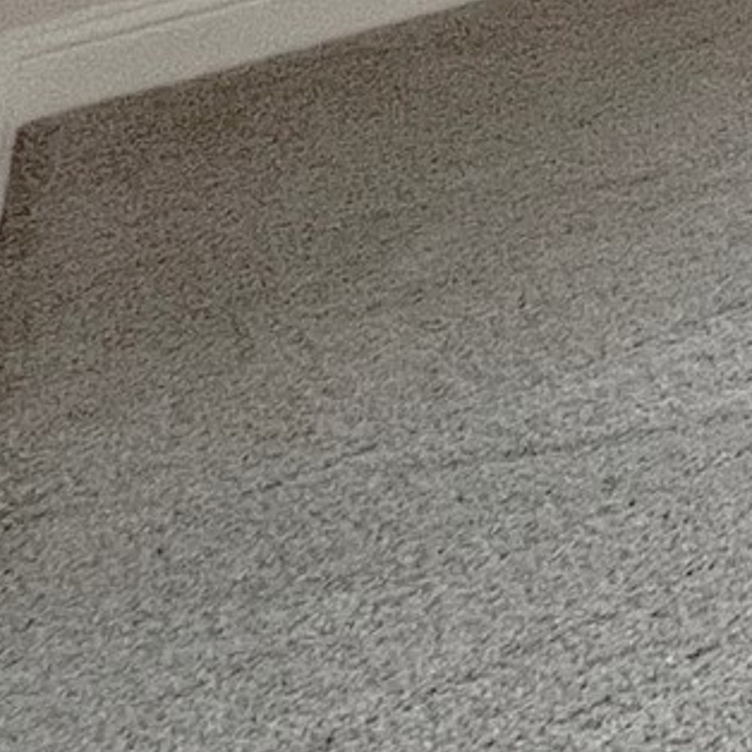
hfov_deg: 10.9
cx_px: 2361
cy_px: -829
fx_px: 1843
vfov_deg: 16.4
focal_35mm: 75
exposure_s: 1/120
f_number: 1.8
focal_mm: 1.57
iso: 160
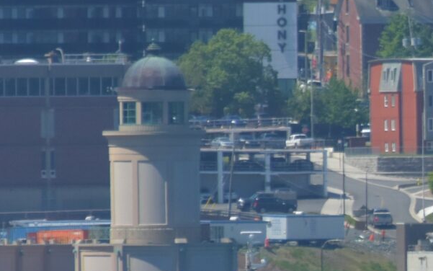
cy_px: 274
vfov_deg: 0.8
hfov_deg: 1.3
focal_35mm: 1562
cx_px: 886
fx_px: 18438
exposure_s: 1/2500
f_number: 6.3
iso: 500
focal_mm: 240
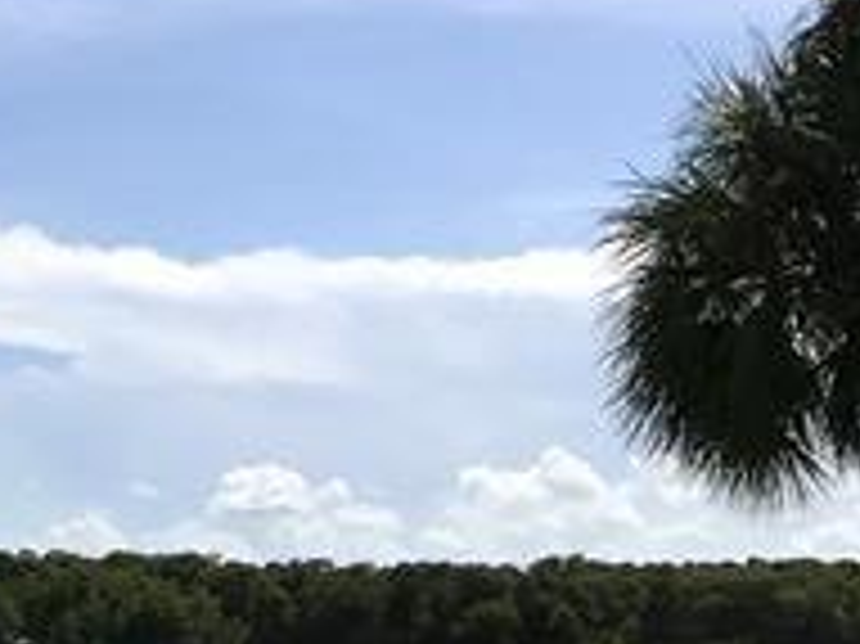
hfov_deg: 18.9
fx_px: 2334
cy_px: 221
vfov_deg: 15.7
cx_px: -347
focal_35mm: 94
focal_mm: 3.99
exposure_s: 1/4808
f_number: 1.8
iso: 20
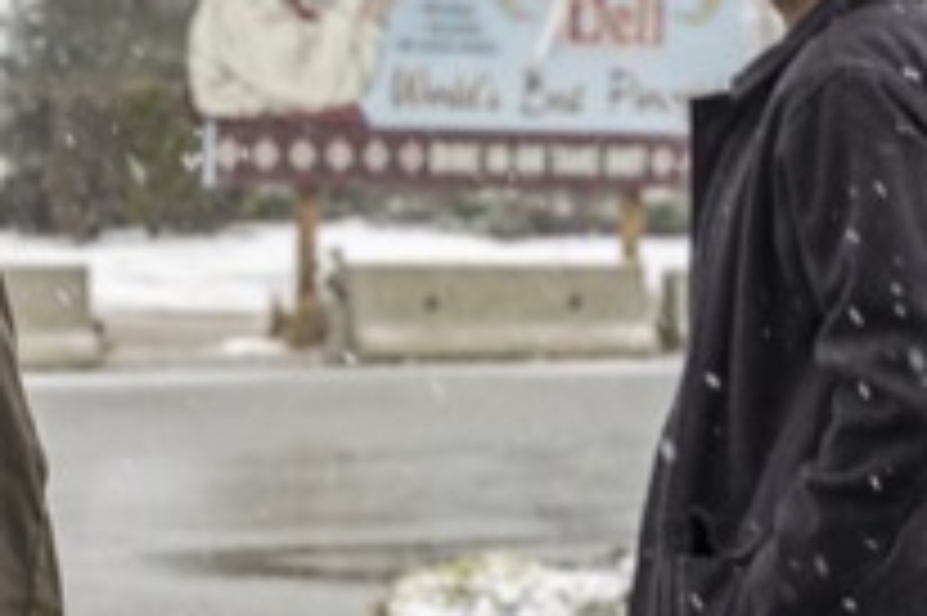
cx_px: 45
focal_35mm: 124
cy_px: 272
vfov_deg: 11.0
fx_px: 3190
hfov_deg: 16.3
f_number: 5
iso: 800
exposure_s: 1/250
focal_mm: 51
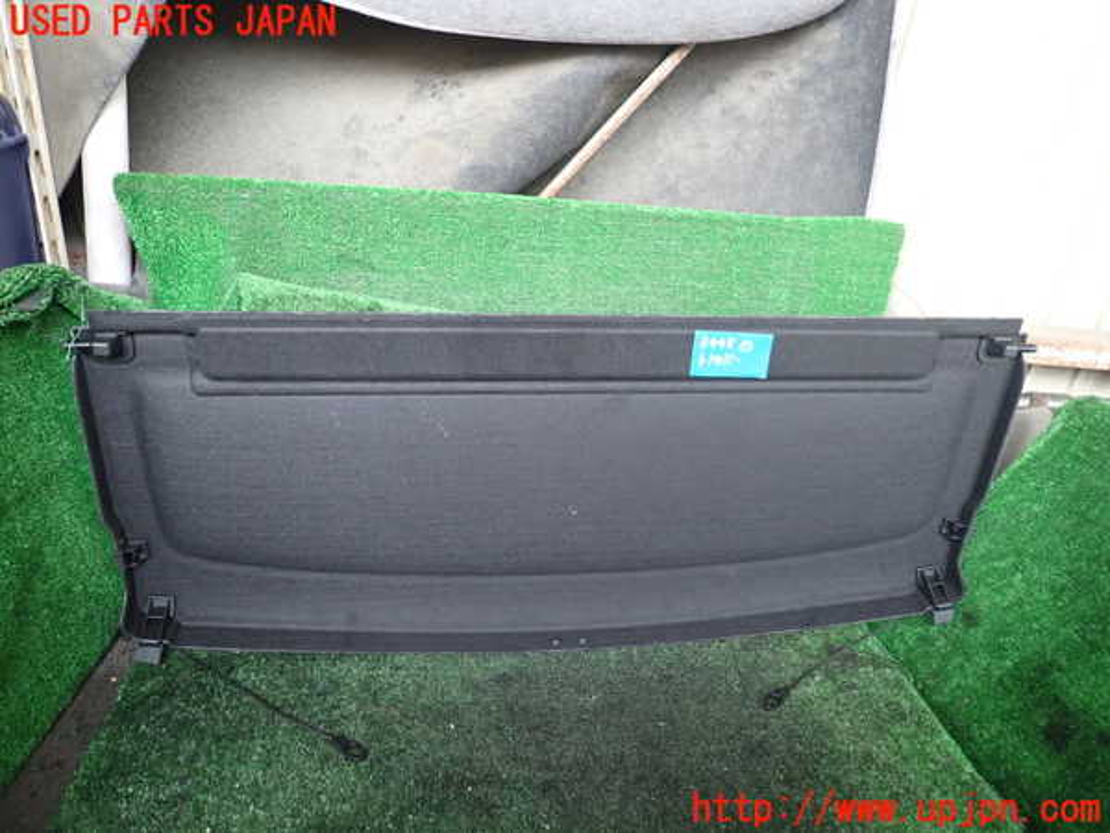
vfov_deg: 54.9
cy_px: 416
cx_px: 555
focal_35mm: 25
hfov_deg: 69.4
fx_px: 802
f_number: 2
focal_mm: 4.5
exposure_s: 1/30
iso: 320
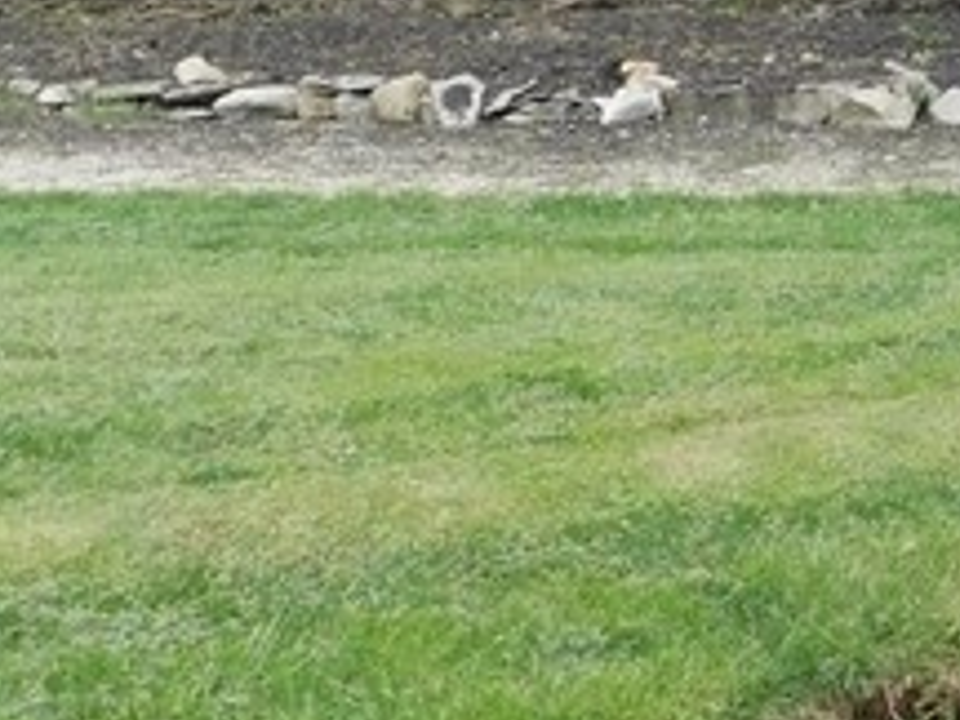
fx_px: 4742
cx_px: 1600
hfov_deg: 11.0
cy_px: -676
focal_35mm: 171
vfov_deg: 8.3
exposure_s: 1/250
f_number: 3.5
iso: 125
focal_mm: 6.3
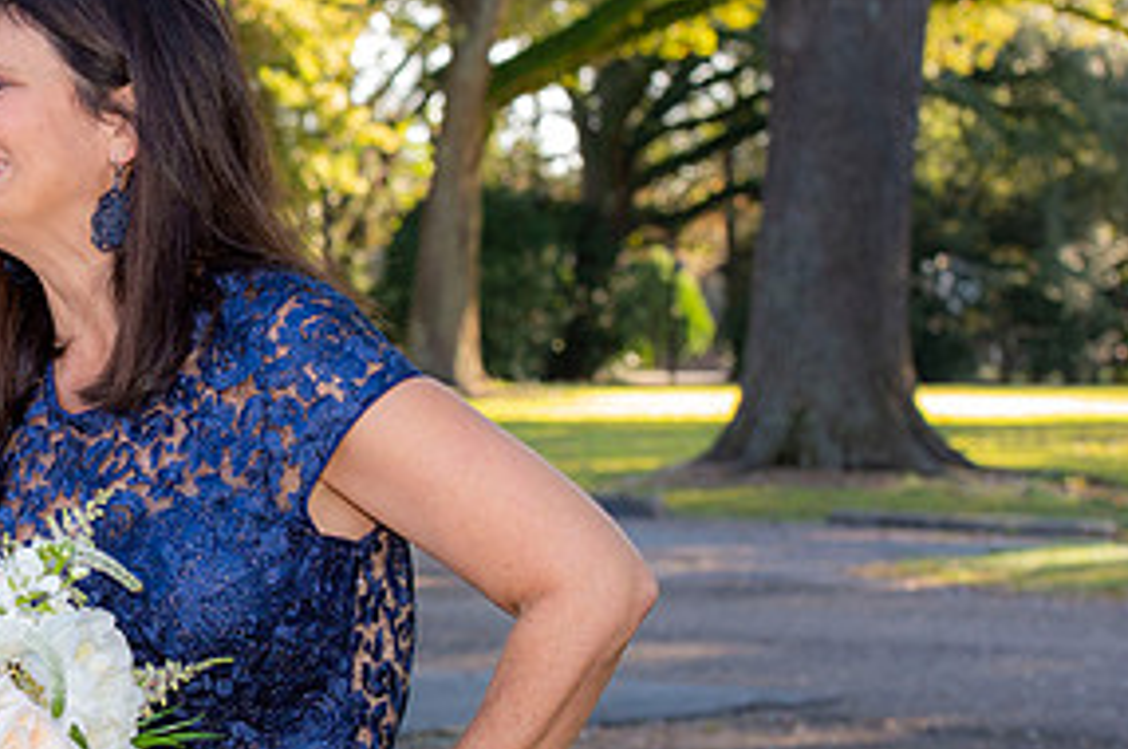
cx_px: 51
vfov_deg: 9.6
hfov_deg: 14.3
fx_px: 4444
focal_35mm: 142
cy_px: 501
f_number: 6.3
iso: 1250
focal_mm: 70
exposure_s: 1/320
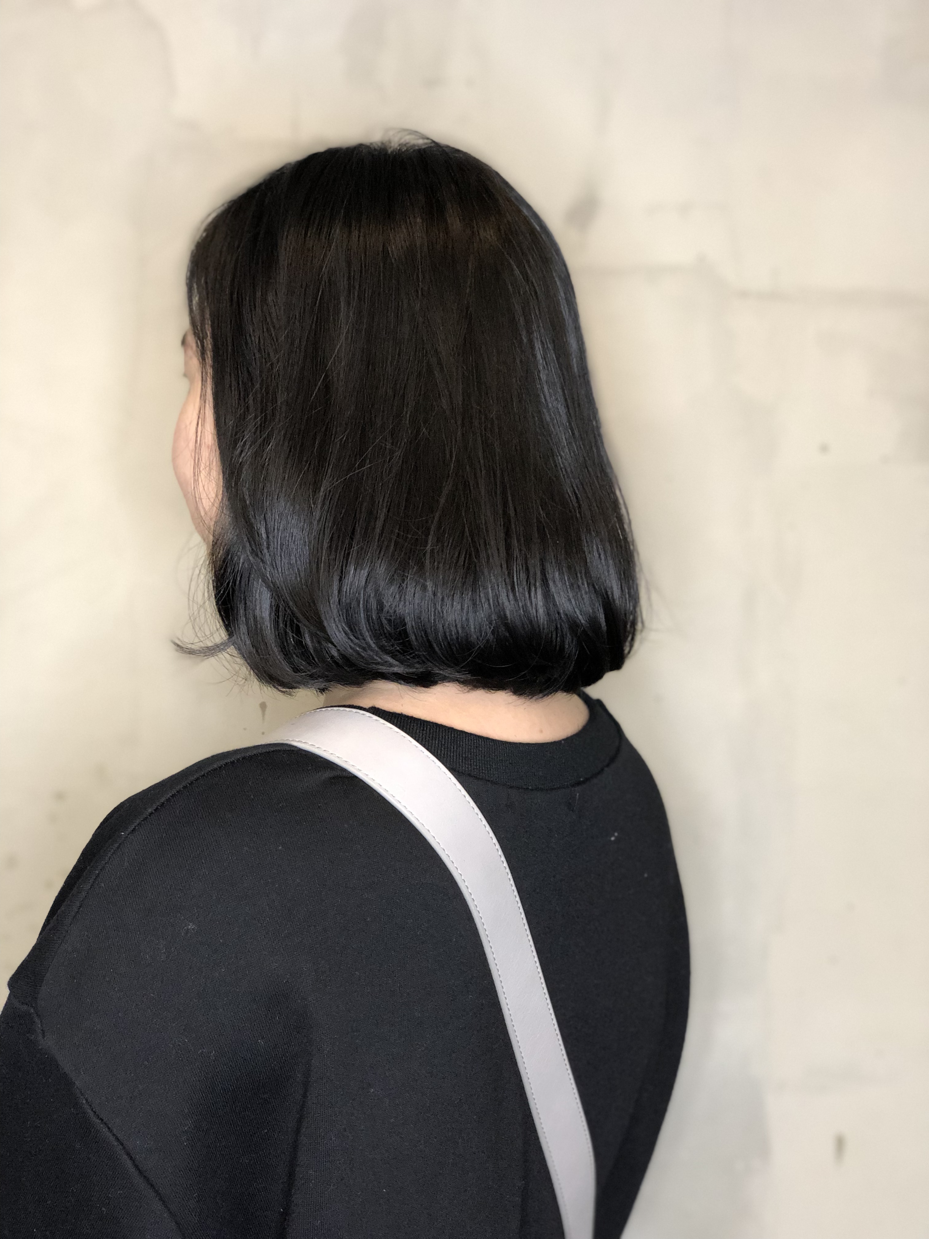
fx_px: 1861
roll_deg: -2.3
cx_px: 464
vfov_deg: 36.8
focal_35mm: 52
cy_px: 620
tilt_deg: -0.6
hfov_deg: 28.0
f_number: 2.4
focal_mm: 6
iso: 125
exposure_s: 1/25
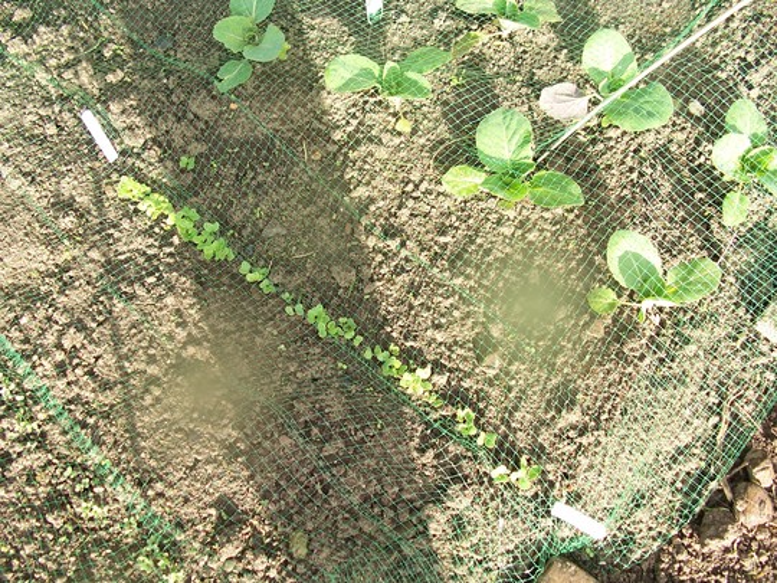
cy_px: 292
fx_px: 786
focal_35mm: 35
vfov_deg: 40.7
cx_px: 388
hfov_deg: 52.6
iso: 80
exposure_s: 1/180
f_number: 2.8
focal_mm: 6
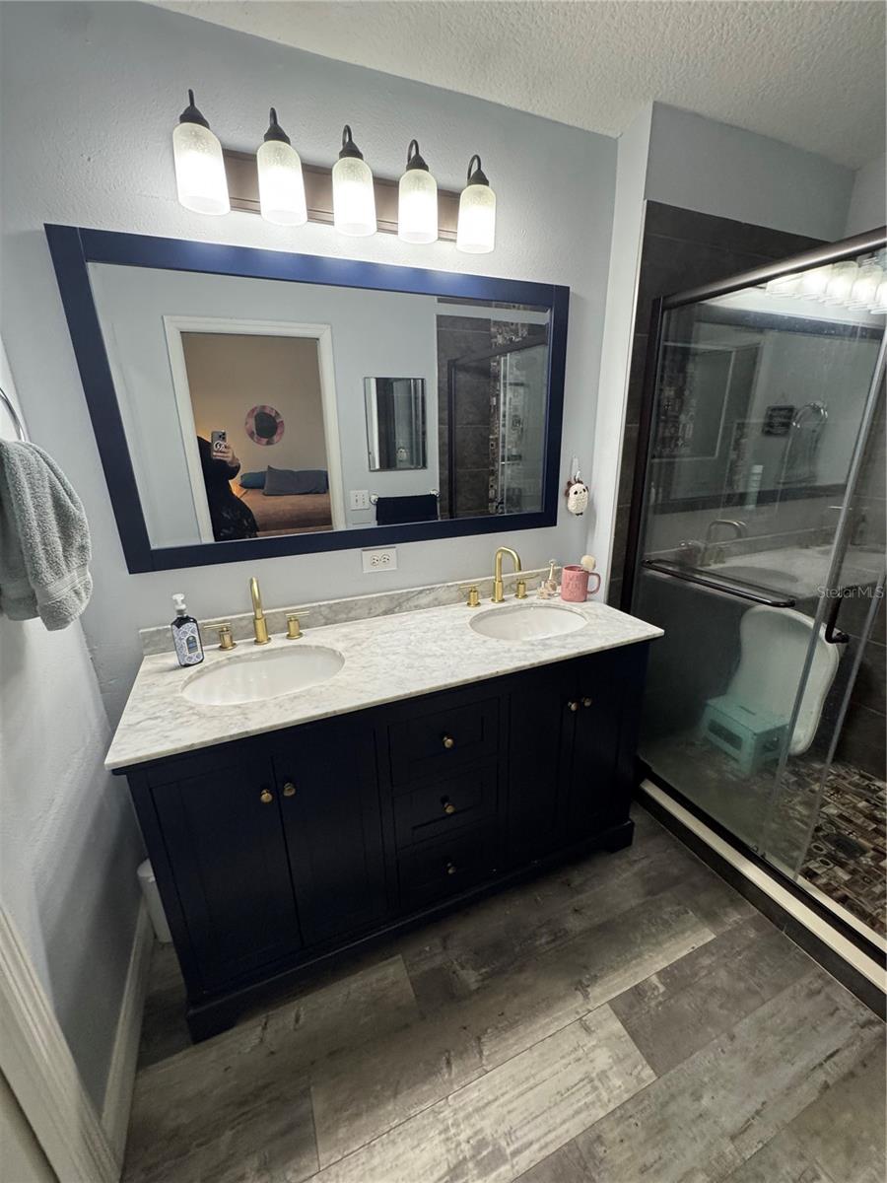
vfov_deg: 102.1
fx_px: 478
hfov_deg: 85.7
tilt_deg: -19.5
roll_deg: +1.8
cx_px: 444
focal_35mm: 14
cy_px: 592
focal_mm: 2.22
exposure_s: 1/120
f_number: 2.2
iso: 320
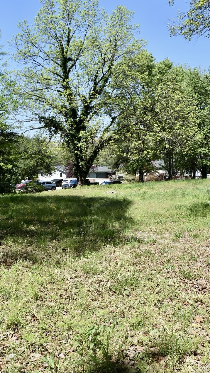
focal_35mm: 36
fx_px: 356
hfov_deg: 32.8
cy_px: 196
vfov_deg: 55.3
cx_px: 118
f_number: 8
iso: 140
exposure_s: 1/250
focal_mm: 18
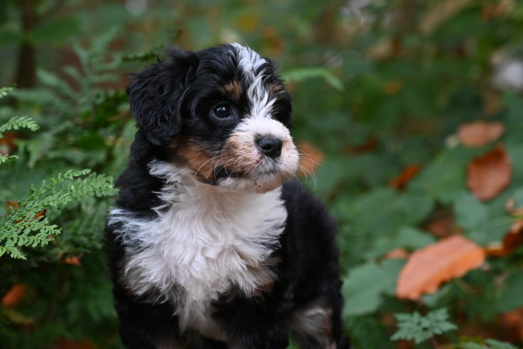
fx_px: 1526
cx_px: 262
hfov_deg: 19.5
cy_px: 174
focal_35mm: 105
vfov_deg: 13.0
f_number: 4
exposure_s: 1/250
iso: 2800
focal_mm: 70
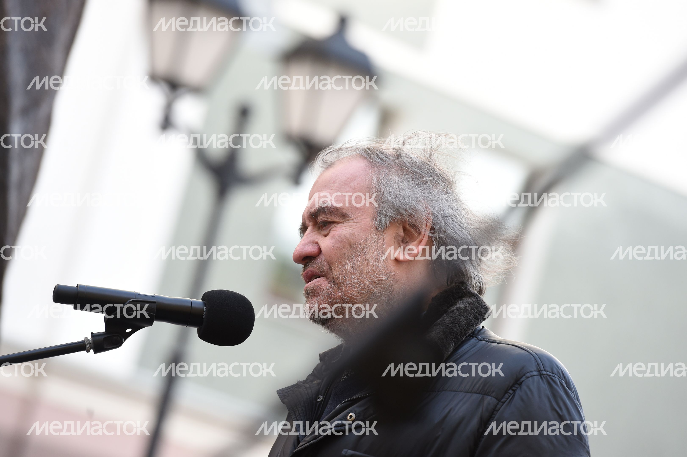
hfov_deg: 10.3
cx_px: 344
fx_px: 3815
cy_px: 228
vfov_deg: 6.9
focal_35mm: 200
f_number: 4.5
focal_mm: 200
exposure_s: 1/800
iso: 1250
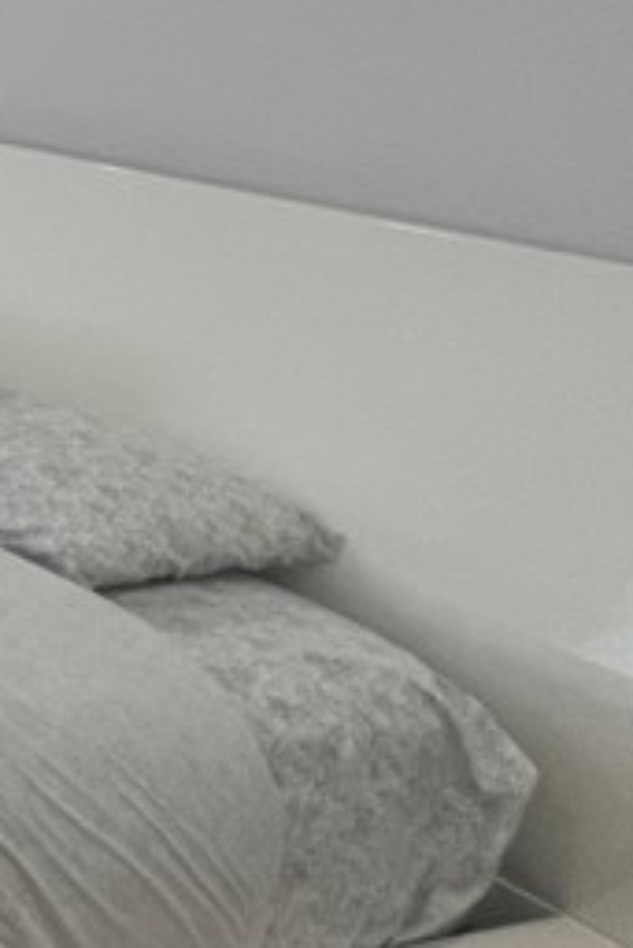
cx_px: -974
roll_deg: -2.3
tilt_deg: -3.4
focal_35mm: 54
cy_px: -15
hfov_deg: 14.1
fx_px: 1422
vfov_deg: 33.5
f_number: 1.8
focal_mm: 1.57
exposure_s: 1/120
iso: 200
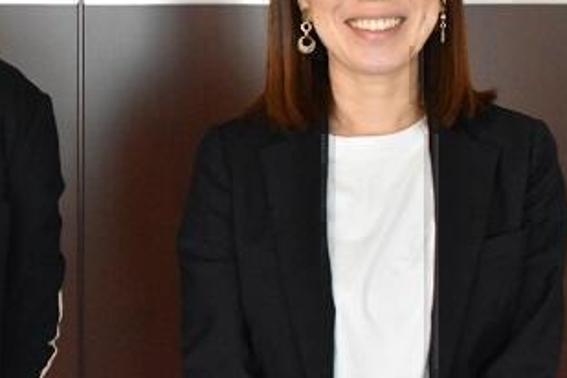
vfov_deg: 13.3
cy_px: 17
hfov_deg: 19.8
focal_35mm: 102
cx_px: 108
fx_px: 1606
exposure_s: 1/200
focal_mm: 35
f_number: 7.1
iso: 6400
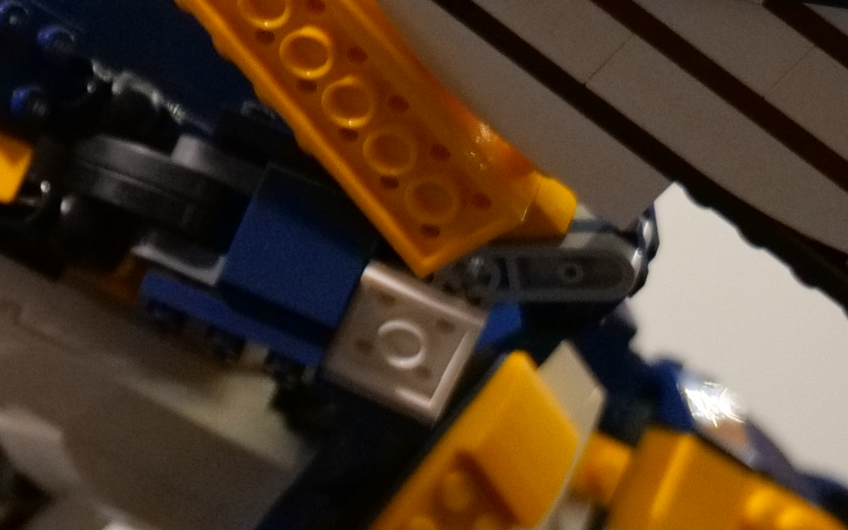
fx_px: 4437
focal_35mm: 192
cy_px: 555
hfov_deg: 10.6
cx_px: -374
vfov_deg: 6.8
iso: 5000
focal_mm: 41
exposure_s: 1/60
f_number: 4.8
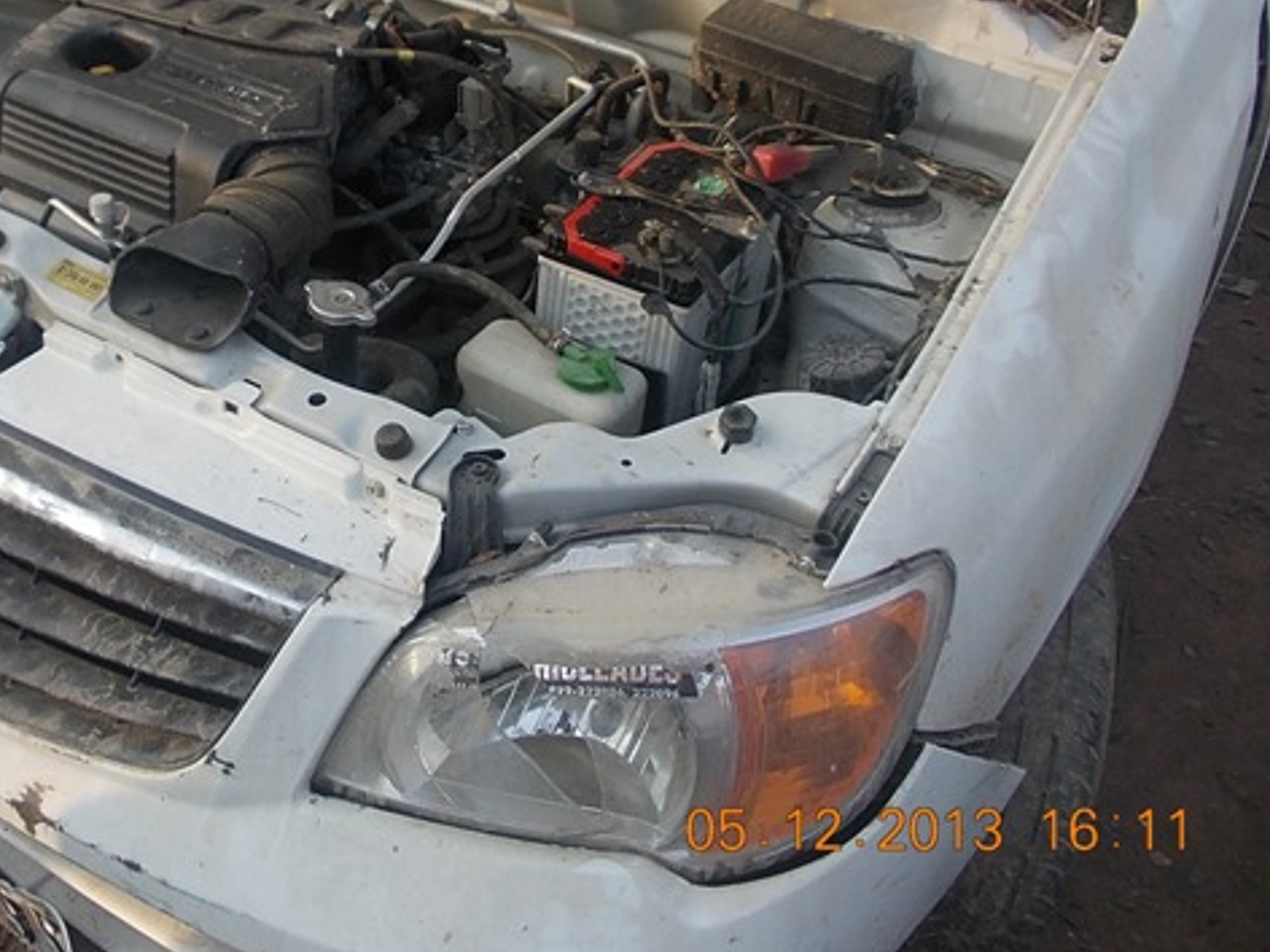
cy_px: 336
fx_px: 1394
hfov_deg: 48.1
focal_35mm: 38
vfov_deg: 37.4
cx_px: 420
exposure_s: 1/250
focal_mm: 4
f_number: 2.7
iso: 80
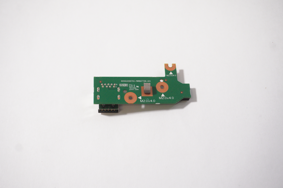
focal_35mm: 48
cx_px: 142
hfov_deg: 41.1
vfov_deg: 28.0
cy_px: 94
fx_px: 377
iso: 1600
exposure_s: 1/200
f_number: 5.6
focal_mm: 32
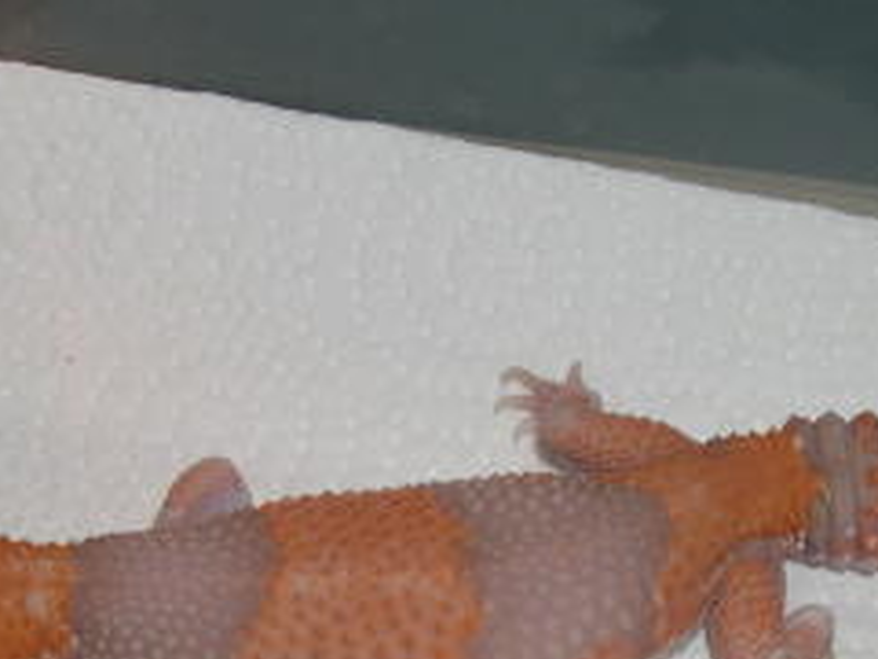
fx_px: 2283
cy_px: 707
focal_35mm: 90
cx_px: 479
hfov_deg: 21.8
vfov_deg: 16.0
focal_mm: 8
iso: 100
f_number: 7.6
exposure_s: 1/30
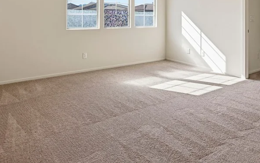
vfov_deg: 40.3
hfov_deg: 64.8
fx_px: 205
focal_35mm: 29
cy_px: 18
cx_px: 127
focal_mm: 16.5
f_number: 10
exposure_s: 1/1600
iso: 500
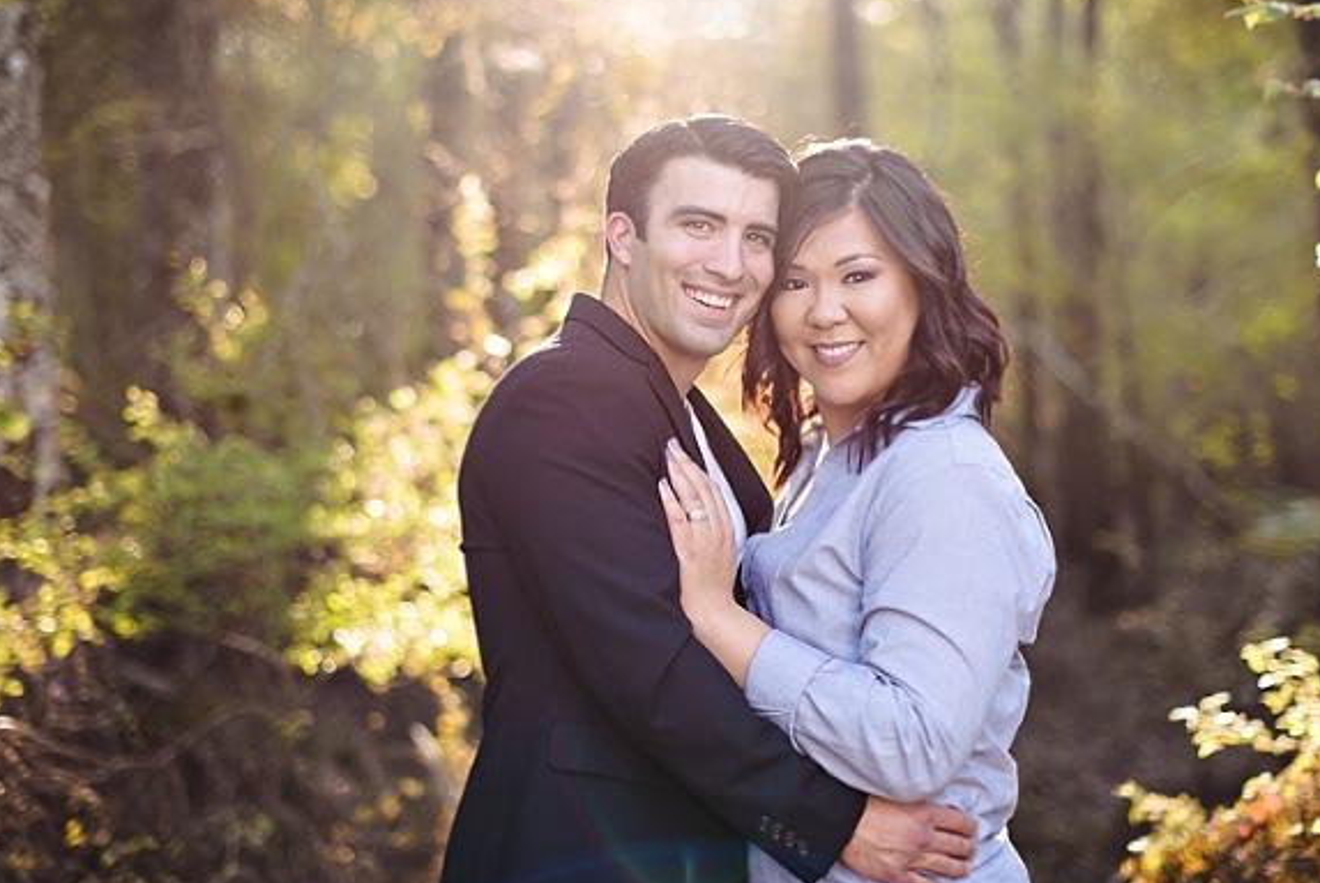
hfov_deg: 30.1
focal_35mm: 67
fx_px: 2458
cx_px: 686
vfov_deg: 20.3
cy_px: 428
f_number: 1.8
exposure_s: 1/1250
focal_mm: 50
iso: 400
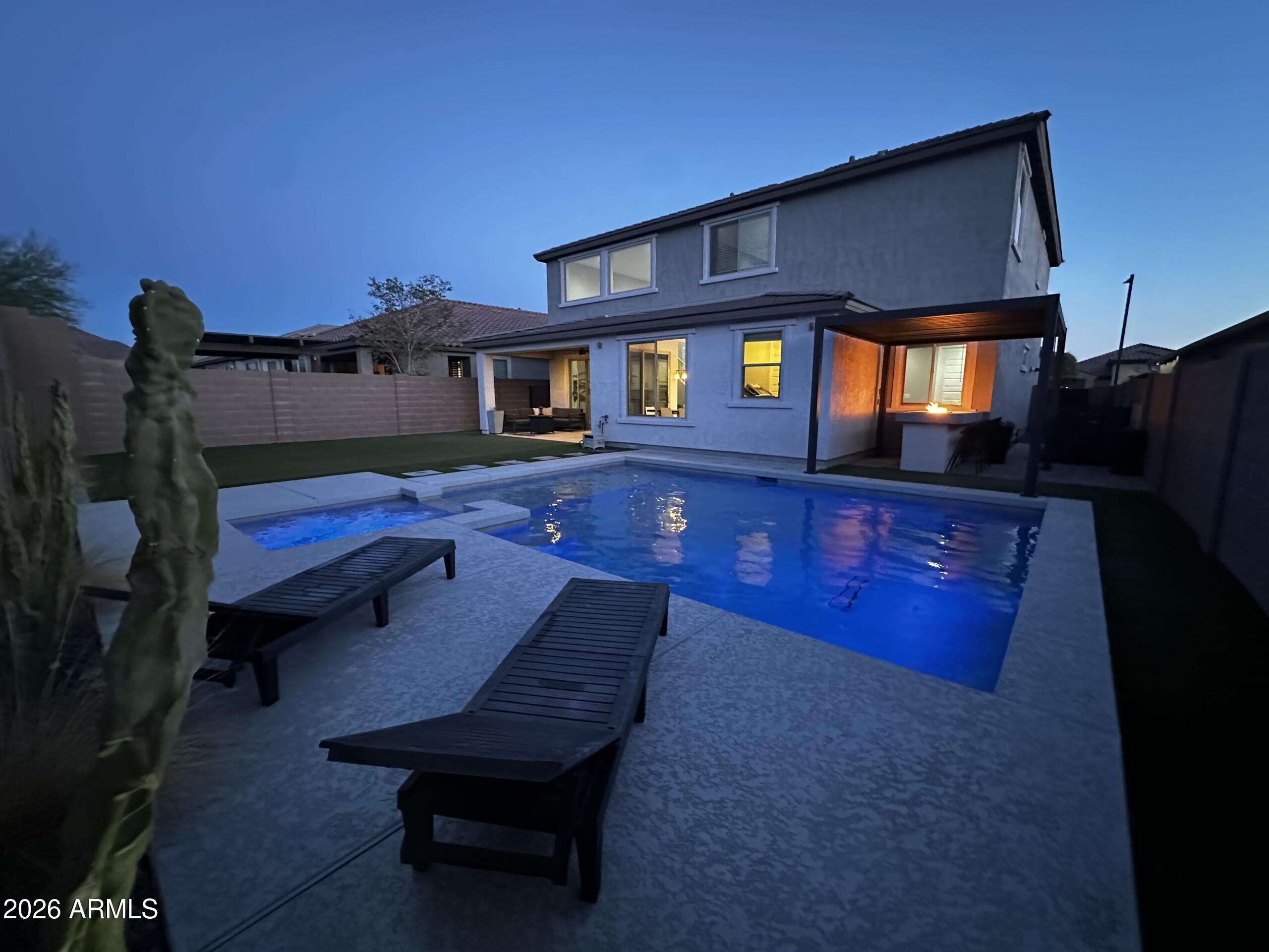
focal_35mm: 14
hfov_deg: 102.1
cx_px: 634
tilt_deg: -8.9
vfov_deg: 85.7
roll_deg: +0.0
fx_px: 513
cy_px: 476
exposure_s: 1/47
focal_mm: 2.22
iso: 1250
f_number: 2.2
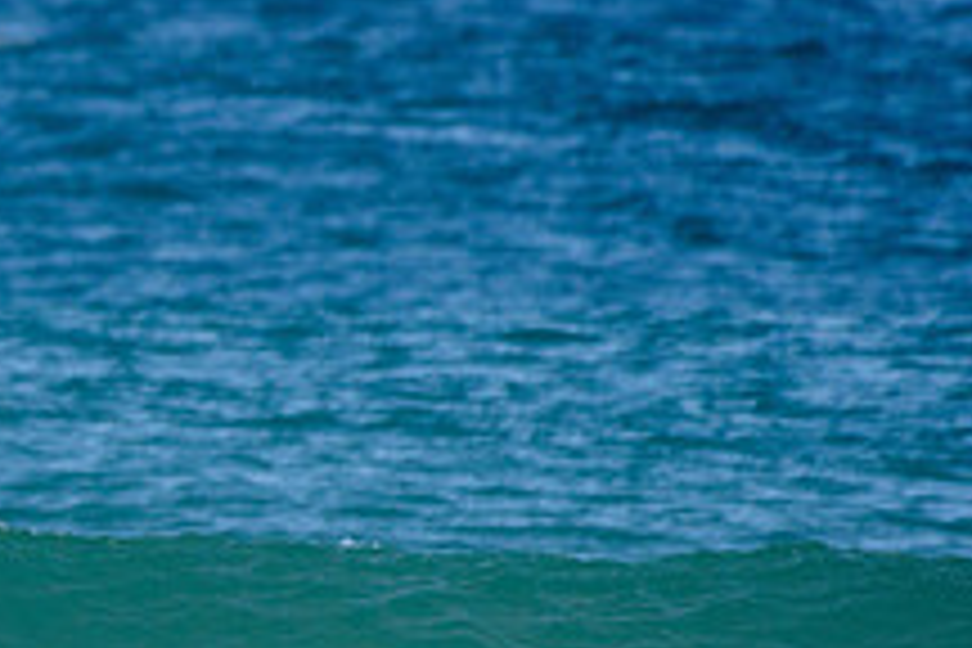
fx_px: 44385
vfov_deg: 0.8
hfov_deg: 1.3
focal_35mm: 1644
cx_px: -537
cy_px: 555
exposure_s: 1/1000
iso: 280
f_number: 5.6
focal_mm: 500
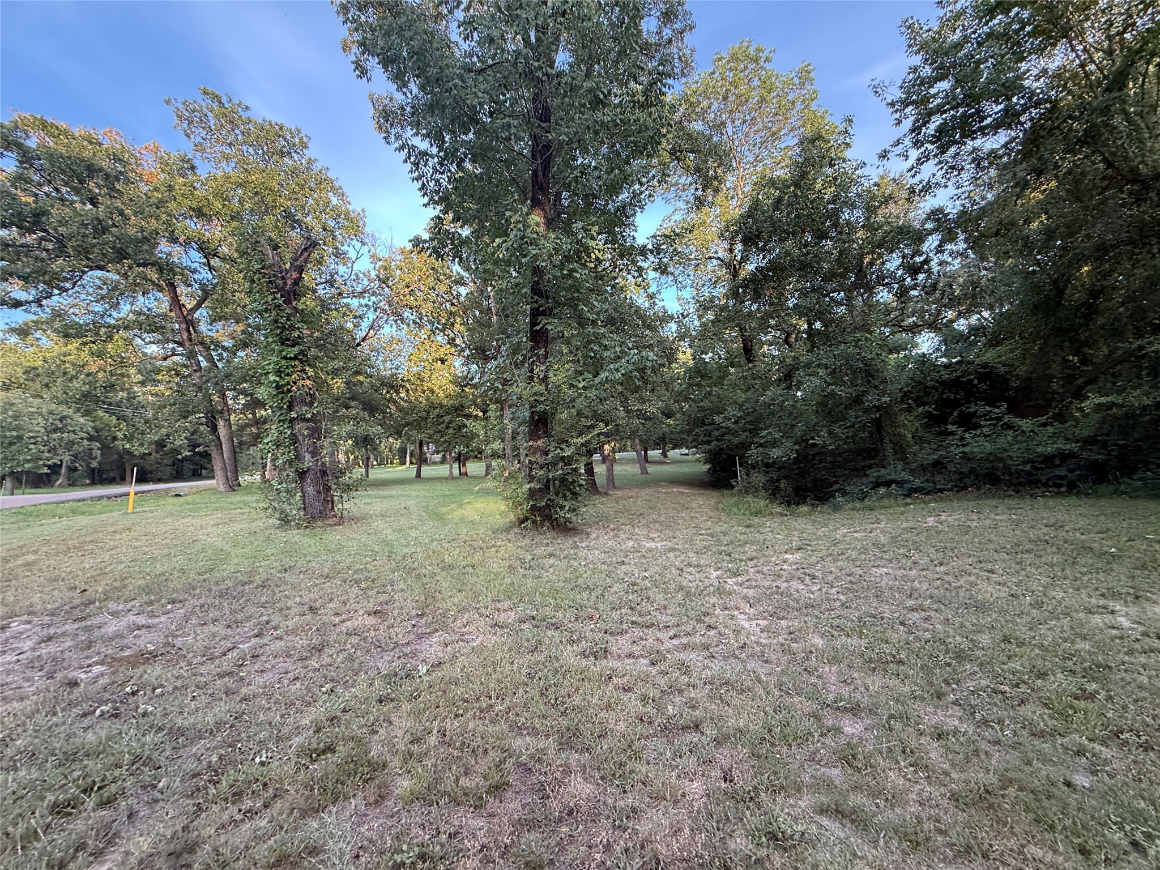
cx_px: 580
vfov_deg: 85.7
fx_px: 469
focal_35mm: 14
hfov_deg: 102.1
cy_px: 435
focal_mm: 2.22
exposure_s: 1/99
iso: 80
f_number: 2.2
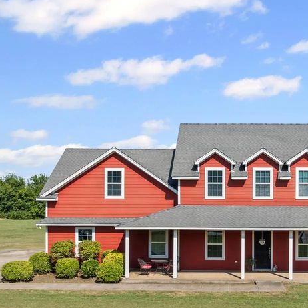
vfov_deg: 35.8
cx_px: 207
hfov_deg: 35.7
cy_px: 197
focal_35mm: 47
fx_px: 473
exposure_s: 1/1600
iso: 100
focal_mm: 12.29
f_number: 2.8
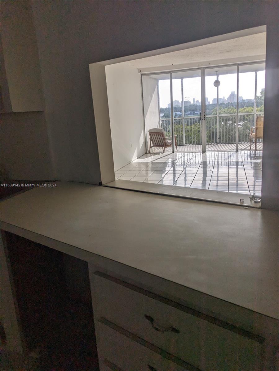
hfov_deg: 51.4
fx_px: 290
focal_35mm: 27
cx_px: 140
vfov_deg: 65.3
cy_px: 186
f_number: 1.73
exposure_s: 1/900
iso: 46
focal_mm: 4.38
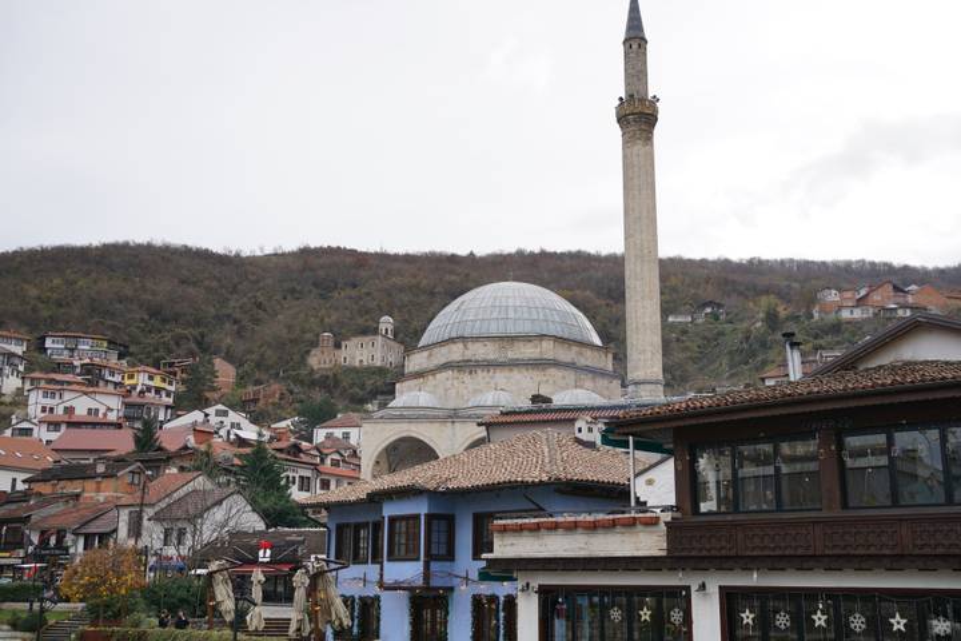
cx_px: 480
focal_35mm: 35
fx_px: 934
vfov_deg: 37.9
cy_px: 320
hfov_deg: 54.4
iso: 100
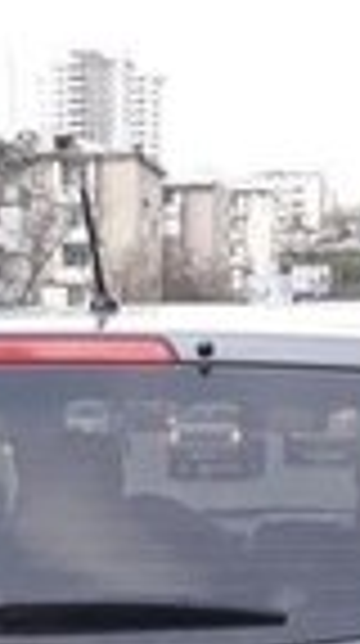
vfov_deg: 19.2
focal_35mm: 102
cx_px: 112
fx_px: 1738
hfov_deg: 11.8
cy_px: 860
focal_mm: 3.6
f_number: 1.9
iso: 160
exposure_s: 1/25
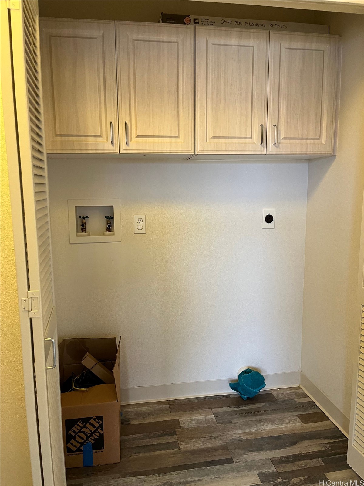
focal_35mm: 26
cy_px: 243
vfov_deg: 67.3
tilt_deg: -7.4
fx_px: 365
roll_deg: +0.5
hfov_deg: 53.1
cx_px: 182
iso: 250
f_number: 1.6
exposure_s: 1/60
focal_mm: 5.1
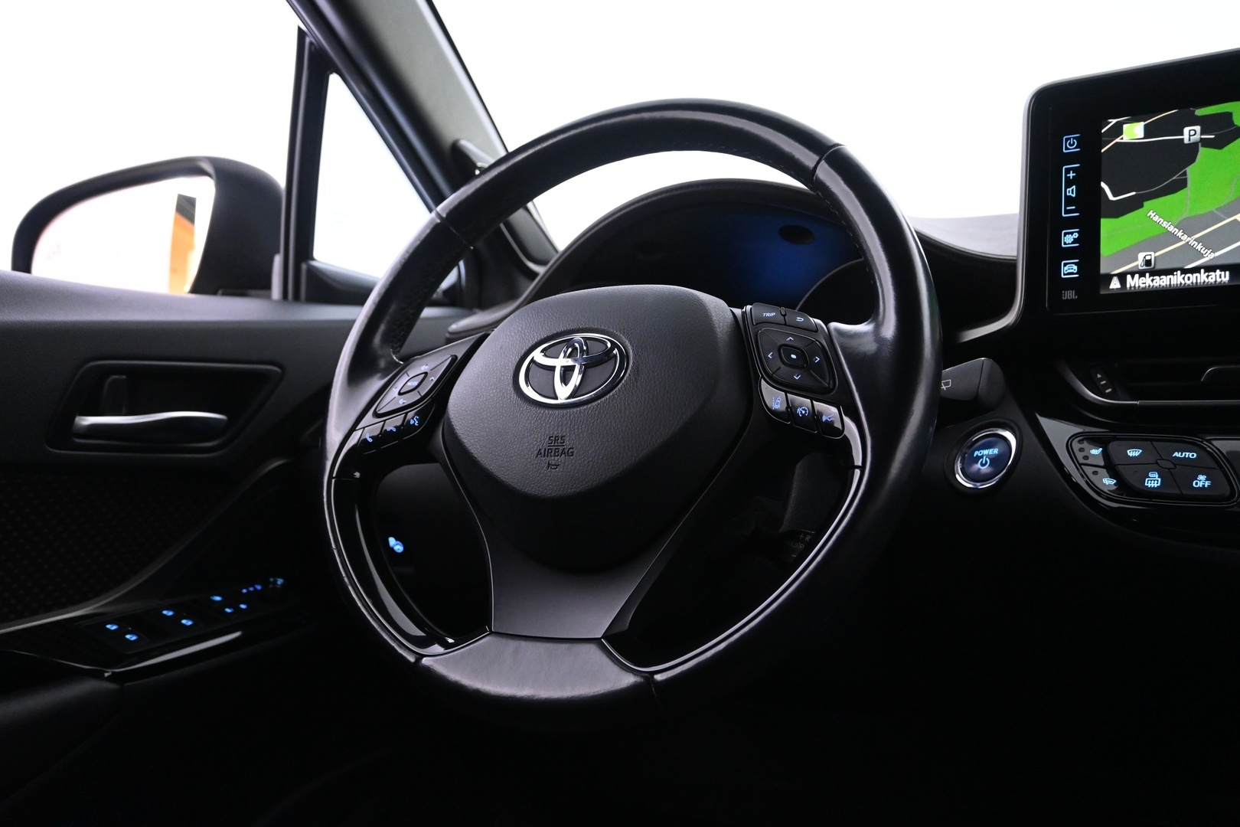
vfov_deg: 41.7
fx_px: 1085
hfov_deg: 59.5
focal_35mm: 32
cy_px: 414
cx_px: 620
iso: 3200
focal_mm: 21
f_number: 4
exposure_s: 1/30
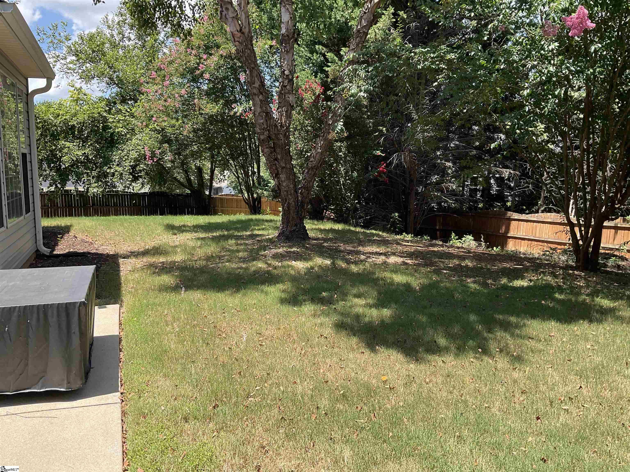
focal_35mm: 29
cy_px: 236
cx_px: 315
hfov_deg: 61.7
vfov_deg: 48.2
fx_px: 528
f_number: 1.8
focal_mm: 3
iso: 16
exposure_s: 1/473
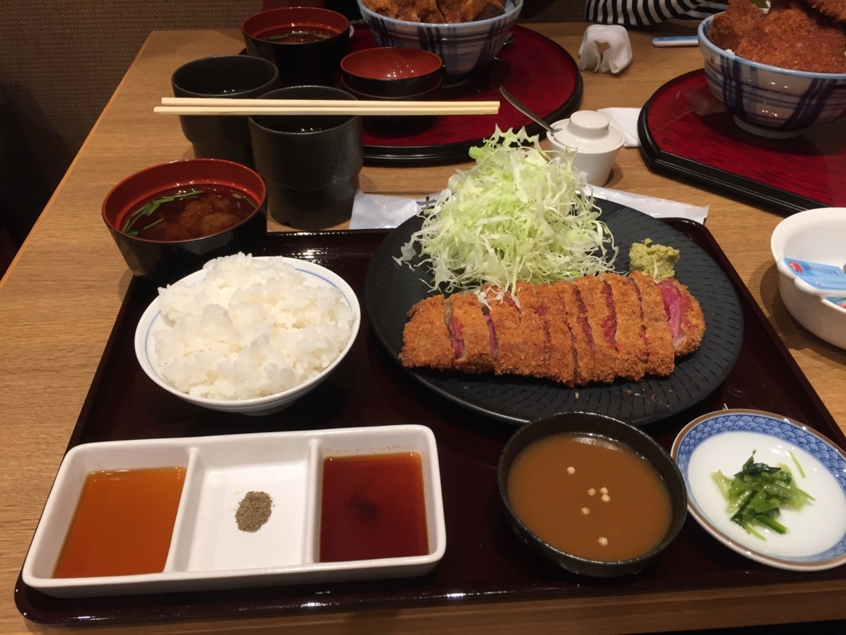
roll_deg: -1.1
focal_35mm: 29
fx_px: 709
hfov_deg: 61.7
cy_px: 318
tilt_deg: -40.4
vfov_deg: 48.2
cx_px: 423
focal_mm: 4.15
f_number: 2.2
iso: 40
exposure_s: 1/40
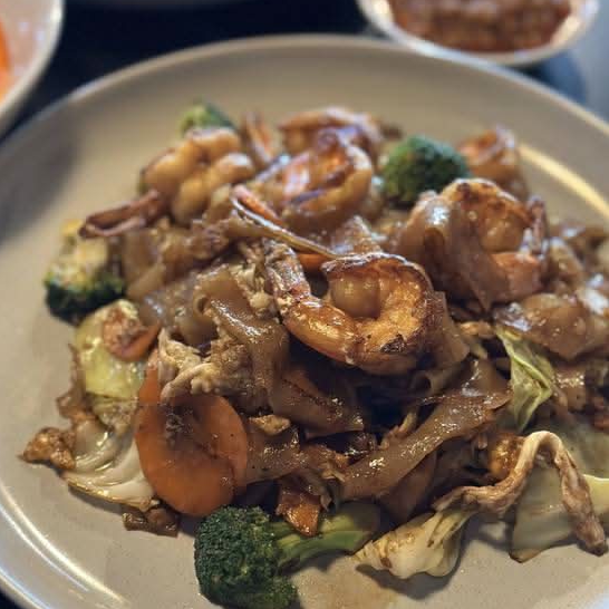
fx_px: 1135
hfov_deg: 30.0
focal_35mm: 57
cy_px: 270
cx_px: 303
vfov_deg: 30.0
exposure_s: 1/33
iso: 640
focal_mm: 6.86
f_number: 1.78
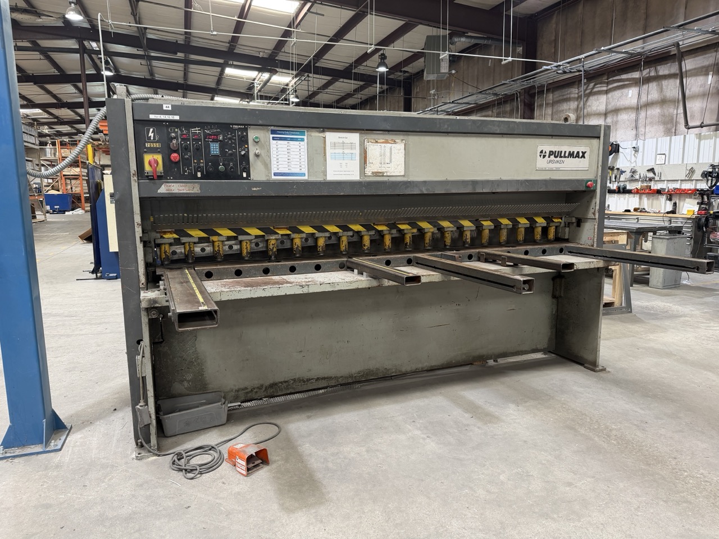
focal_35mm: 24
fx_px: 498
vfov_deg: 56.8
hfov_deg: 71.6
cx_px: 360
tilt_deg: -9.3
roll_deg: +0.9
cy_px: 270
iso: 125
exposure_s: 1/60
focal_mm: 6.76
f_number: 1.78
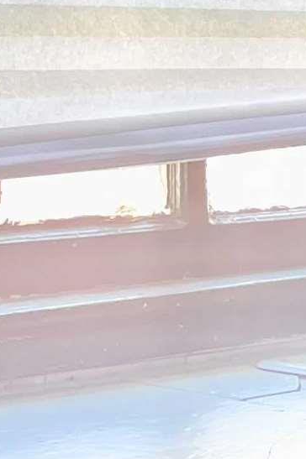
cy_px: 131
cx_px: 1191
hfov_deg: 7.0
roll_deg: -0.1
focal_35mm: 152
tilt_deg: -1.4
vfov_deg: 13.5
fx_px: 1940
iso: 125
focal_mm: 5.1
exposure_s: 1/117
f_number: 1.6
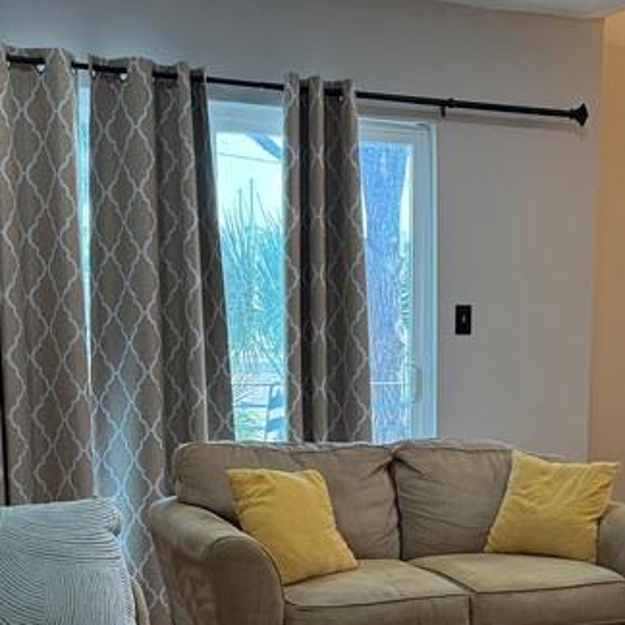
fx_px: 1369
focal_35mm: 67
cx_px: 461
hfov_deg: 25.4
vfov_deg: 24.4
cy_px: 650
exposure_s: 1/120
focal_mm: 6.76
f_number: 1.78
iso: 200
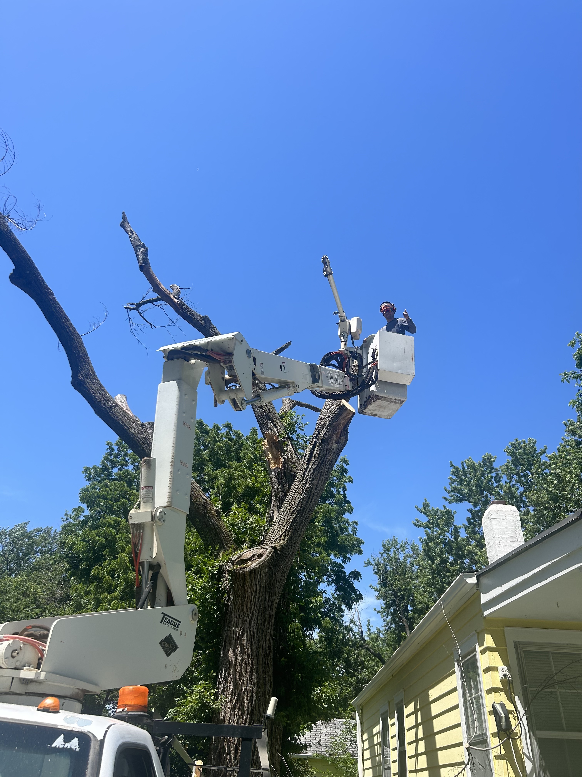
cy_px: 388
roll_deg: -4.6
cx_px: 291
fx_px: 583
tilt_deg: +33.4
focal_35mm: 26
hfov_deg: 53.1
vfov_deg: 67.3
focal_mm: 5.7
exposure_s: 1/3077
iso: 50
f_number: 1.5
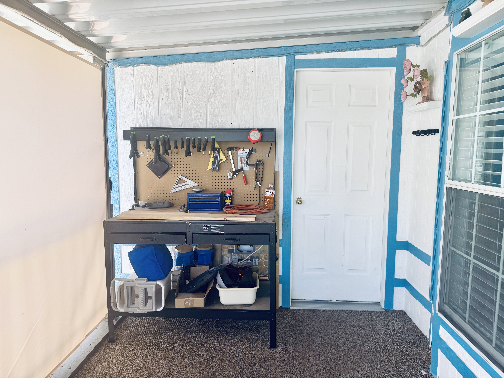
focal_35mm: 24
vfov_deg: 56.8
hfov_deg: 71.6
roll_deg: +0.0
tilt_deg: -6.8
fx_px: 349
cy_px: 189
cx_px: 252
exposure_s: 1/390
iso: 80
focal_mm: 6.76
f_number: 1.78
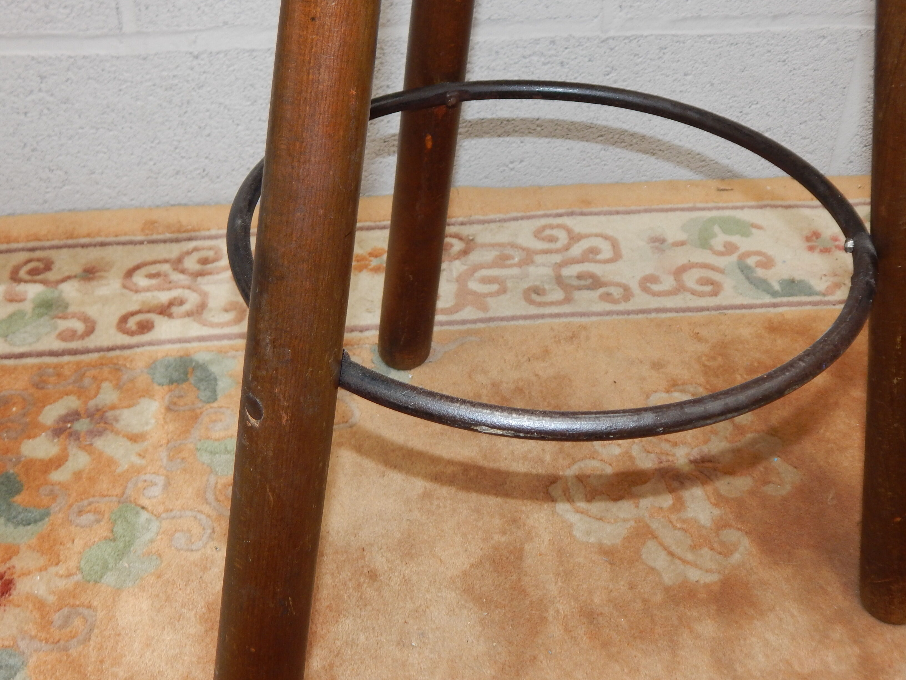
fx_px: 1125
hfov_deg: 43.9
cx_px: 453
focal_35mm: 43
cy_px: 340
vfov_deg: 33.6
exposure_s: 1/30
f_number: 3.6
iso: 200
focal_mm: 7.7
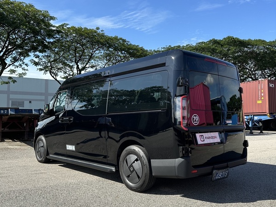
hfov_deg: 71.6
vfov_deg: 56.8
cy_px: 104
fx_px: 191
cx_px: 138
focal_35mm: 24
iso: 80
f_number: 1.78
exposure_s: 1/2809
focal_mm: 6.86
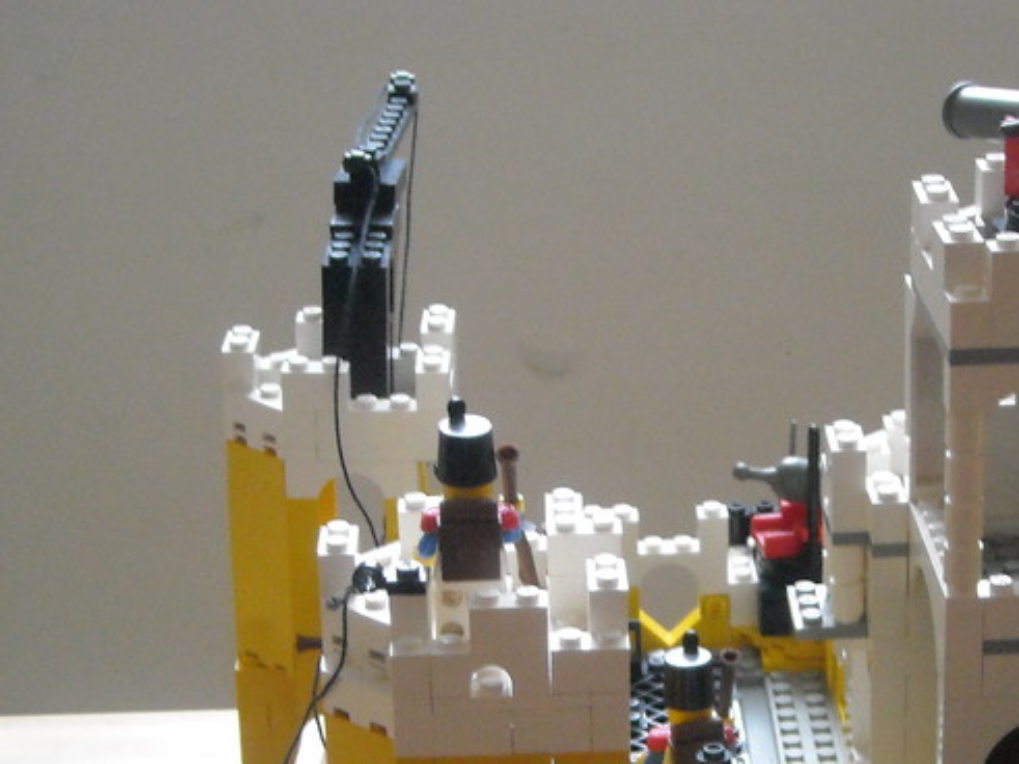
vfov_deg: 14.8
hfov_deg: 19.8
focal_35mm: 99
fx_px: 2914
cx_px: 701
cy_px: 676
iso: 455
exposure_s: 1/8
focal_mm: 8.85
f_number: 3.3
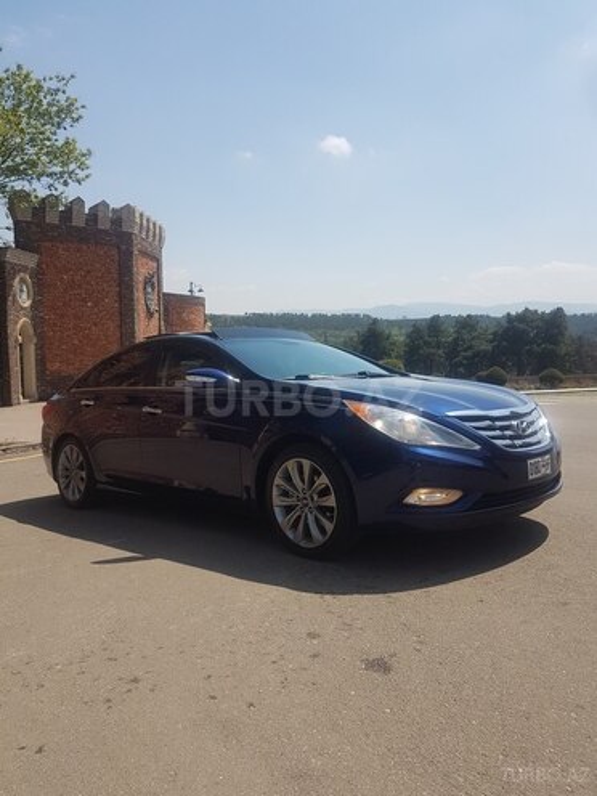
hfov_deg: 53.1
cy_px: 398
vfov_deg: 67.3
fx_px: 598
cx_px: 298
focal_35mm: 26
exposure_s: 1/2584
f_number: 1.7
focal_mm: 4.2
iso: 40
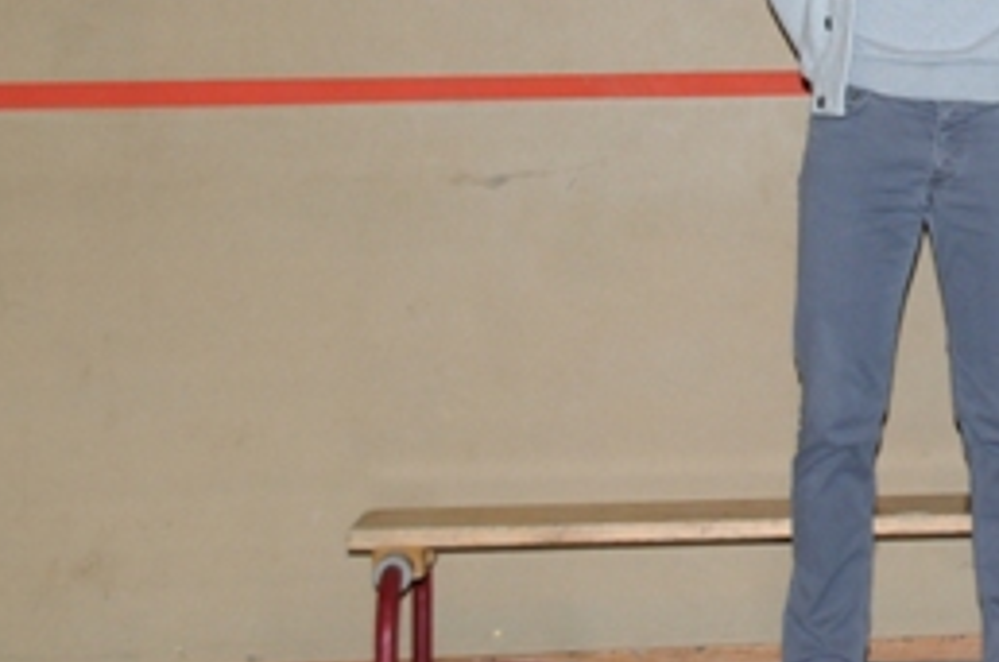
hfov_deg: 16.5
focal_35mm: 119
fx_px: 3296
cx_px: 1231
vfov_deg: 11.4
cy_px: 14
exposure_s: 1/60
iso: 500
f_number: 5.6
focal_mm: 32
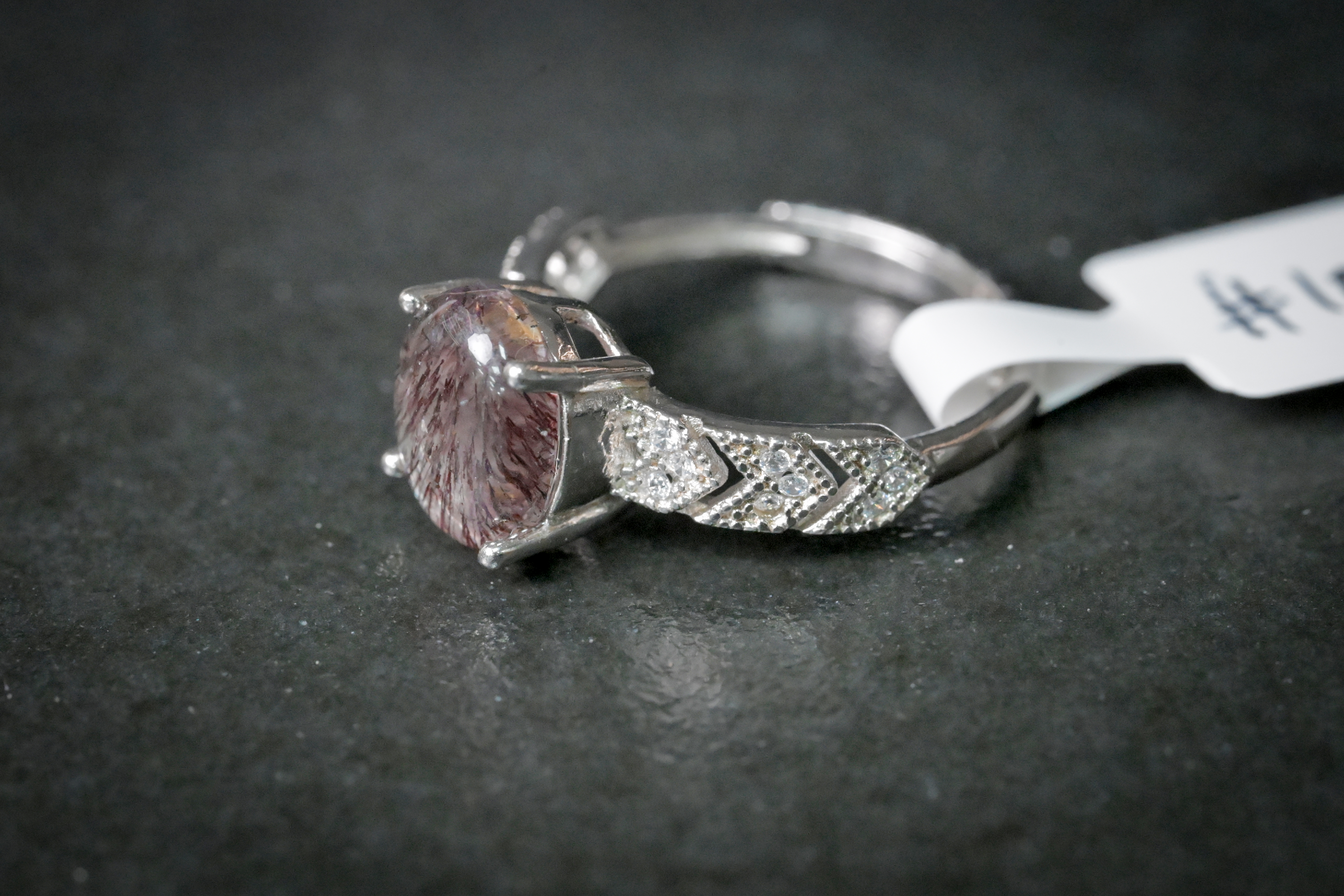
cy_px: 448
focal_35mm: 105
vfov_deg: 13.0
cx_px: 672
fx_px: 3920
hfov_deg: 19.5
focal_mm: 105
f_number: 16
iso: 11400
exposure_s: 1/125
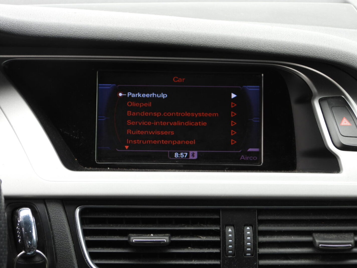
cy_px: 134
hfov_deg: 21.5
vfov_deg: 16.2
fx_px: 938
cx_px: 178
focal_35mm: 91
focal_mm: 16.3
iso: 100
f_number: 3.5
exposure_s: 1/60
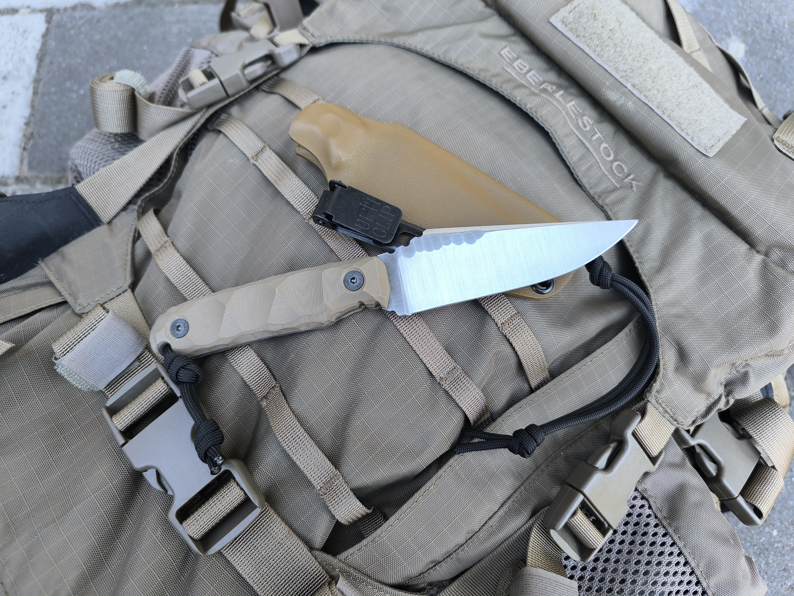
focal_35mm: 23
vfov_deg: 58.9
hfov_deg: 73.9
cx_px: 397
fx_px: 528
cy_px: 298
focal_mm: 6.14
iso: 64
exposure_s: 1/100
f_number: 1.65
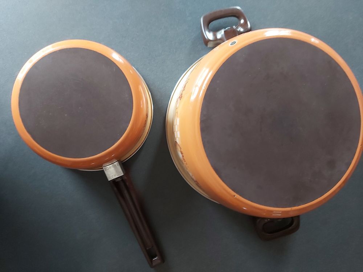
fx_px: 273
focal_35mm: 26
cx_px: 182
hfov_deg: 67.3
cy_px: 136
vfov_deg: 53.1
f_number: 1.7
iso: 200
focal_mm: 3.92
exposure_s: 1/33
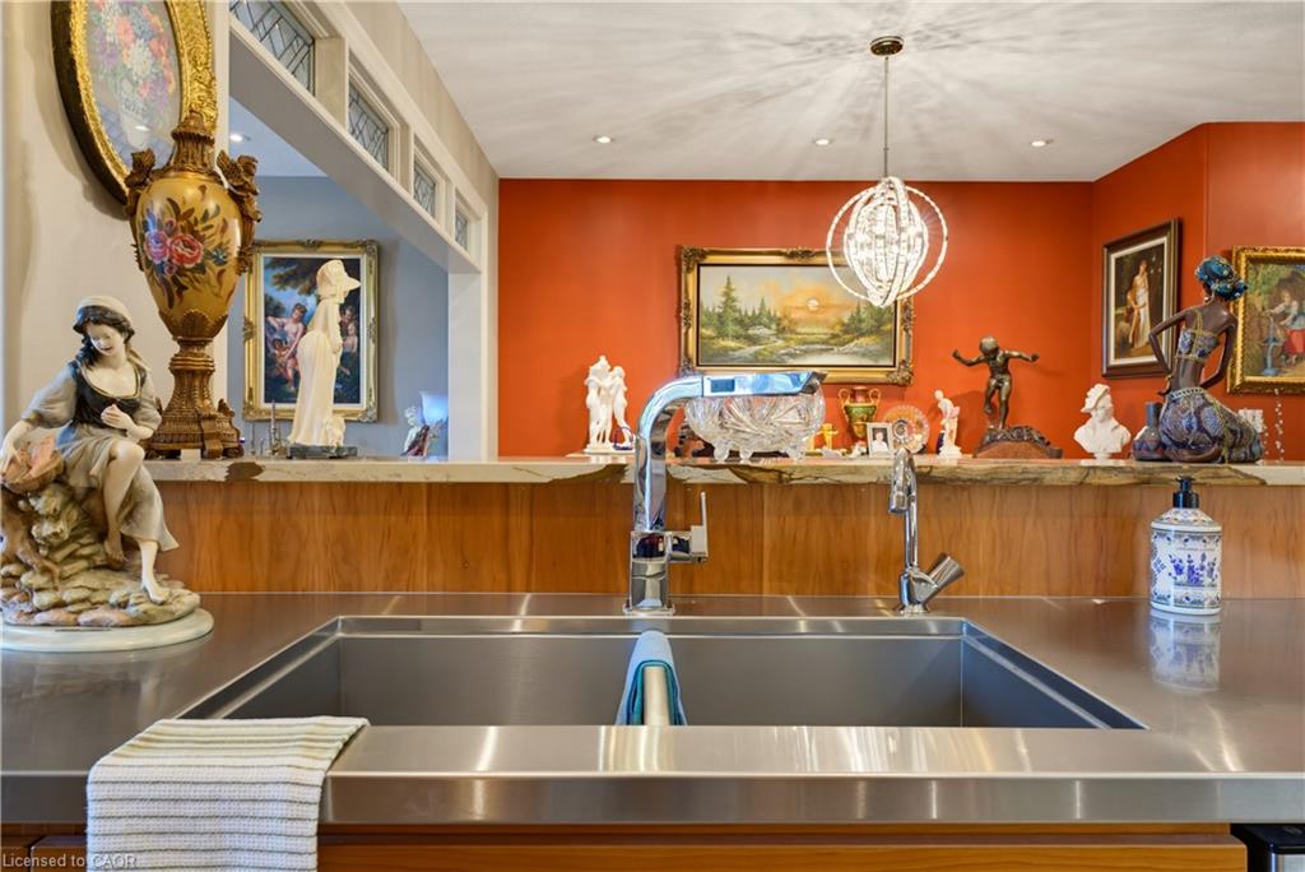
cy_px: 436
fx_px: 870
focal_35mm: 24
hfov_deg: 73.7
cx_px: 652
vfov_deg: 53.2
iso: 800
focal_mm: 24
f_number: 10
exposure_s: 1
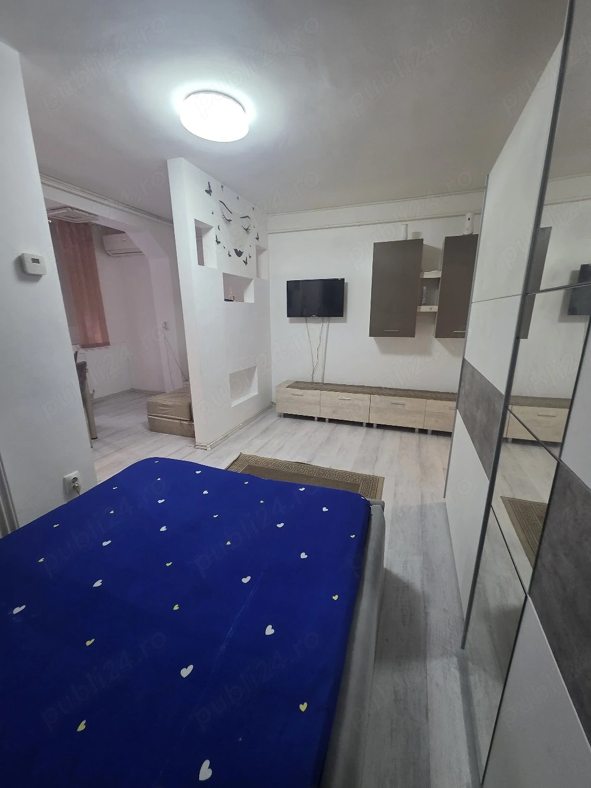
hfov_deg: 89.9
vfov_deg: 106.2
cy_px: 394
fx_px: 296
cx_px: 296
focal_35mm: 13
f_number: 1.9
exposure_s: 1/60.2
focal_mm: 2.2
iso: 200
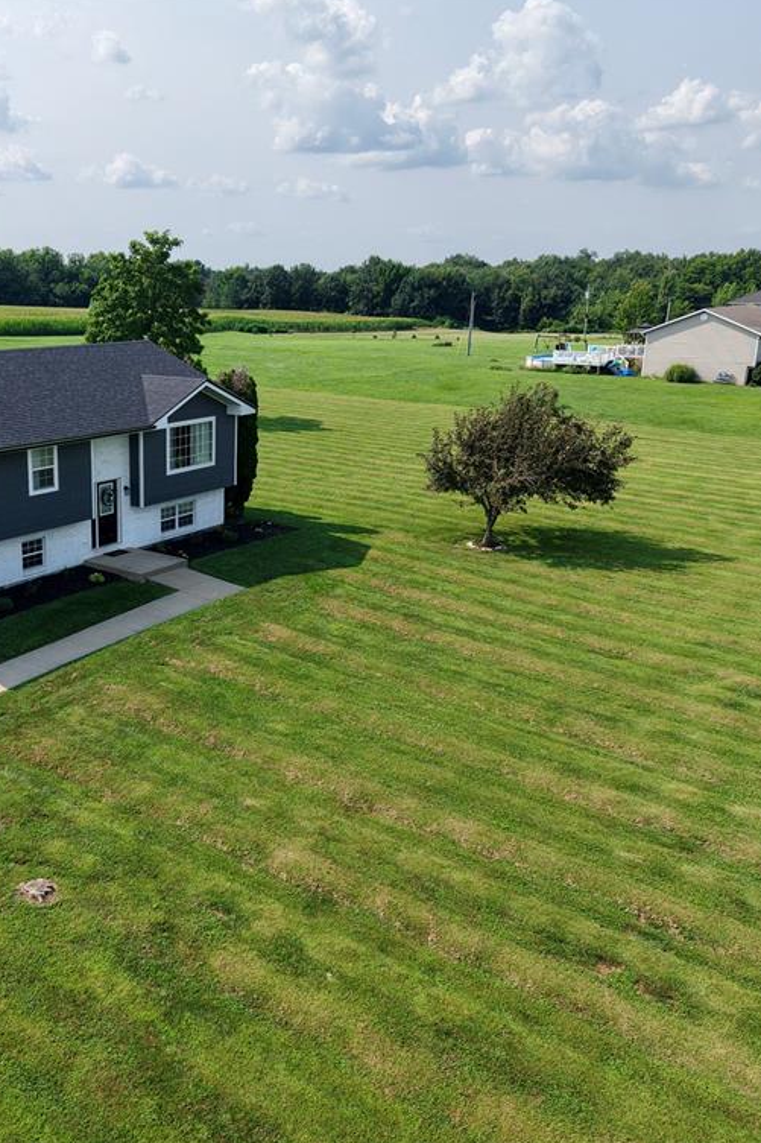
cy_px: 575
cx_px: 176
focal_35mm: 34
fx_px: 1078
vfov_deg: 55.8
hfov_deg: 37.7
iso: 200
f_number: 1.8
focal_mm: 8.67
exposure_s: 1/4000
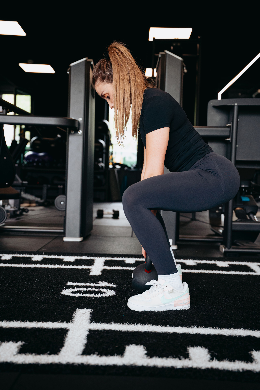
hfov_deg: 31.3
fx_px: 464
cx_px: 130
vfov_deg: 45.6
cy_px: 195
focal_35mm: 43
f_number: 2.8
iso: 2500
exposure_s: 1/640
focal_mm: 42.8
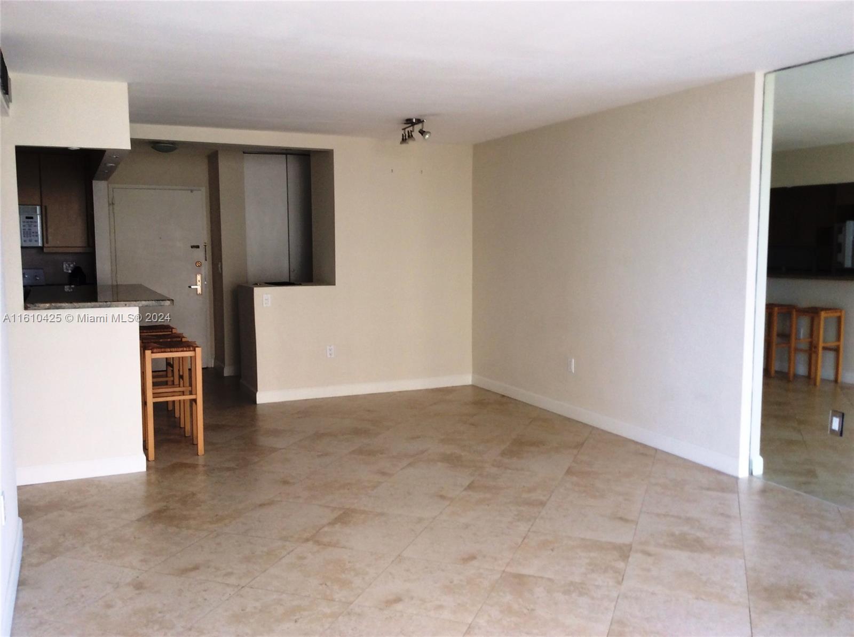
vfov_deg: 44.0
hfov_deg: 56.9
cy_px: 318
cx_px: 427
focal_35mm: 32
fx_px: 788
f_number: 2.4
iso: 32
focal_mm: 3.3
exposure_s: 1/24
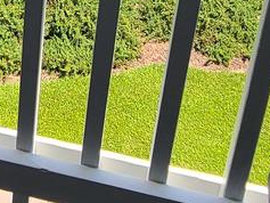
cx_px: -68
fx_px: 617
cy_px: -111
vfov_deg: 16.8
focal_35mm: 79
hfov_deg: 22.4
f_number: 2.2
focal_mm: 2.2
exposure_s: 1/1049
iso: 64
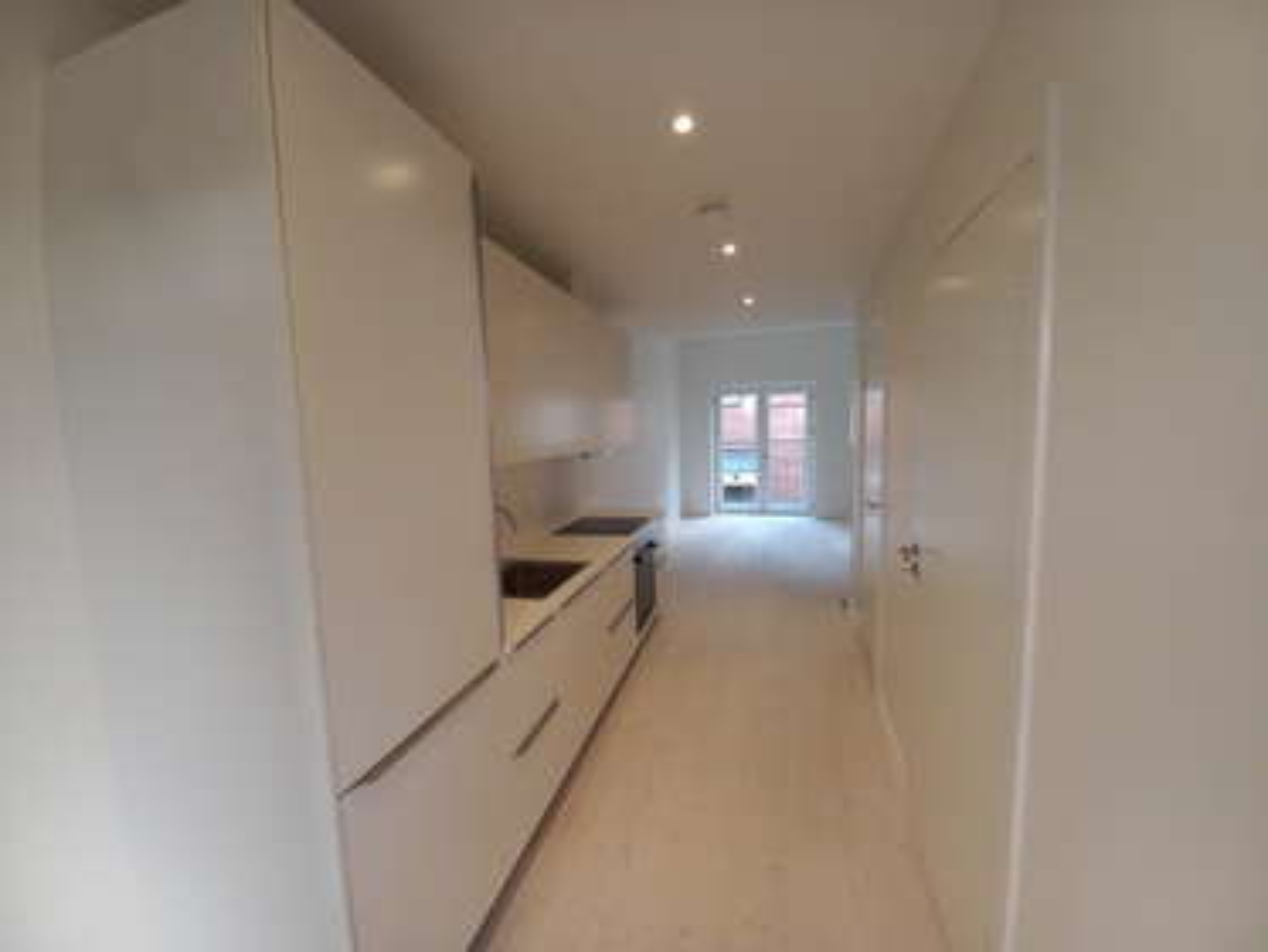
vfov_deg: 89.9
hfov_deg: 106.2
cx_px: 634
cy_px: 476
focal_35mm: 13
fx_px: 476
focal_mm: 1.42
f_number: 2.2
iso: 50
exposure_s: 1/50
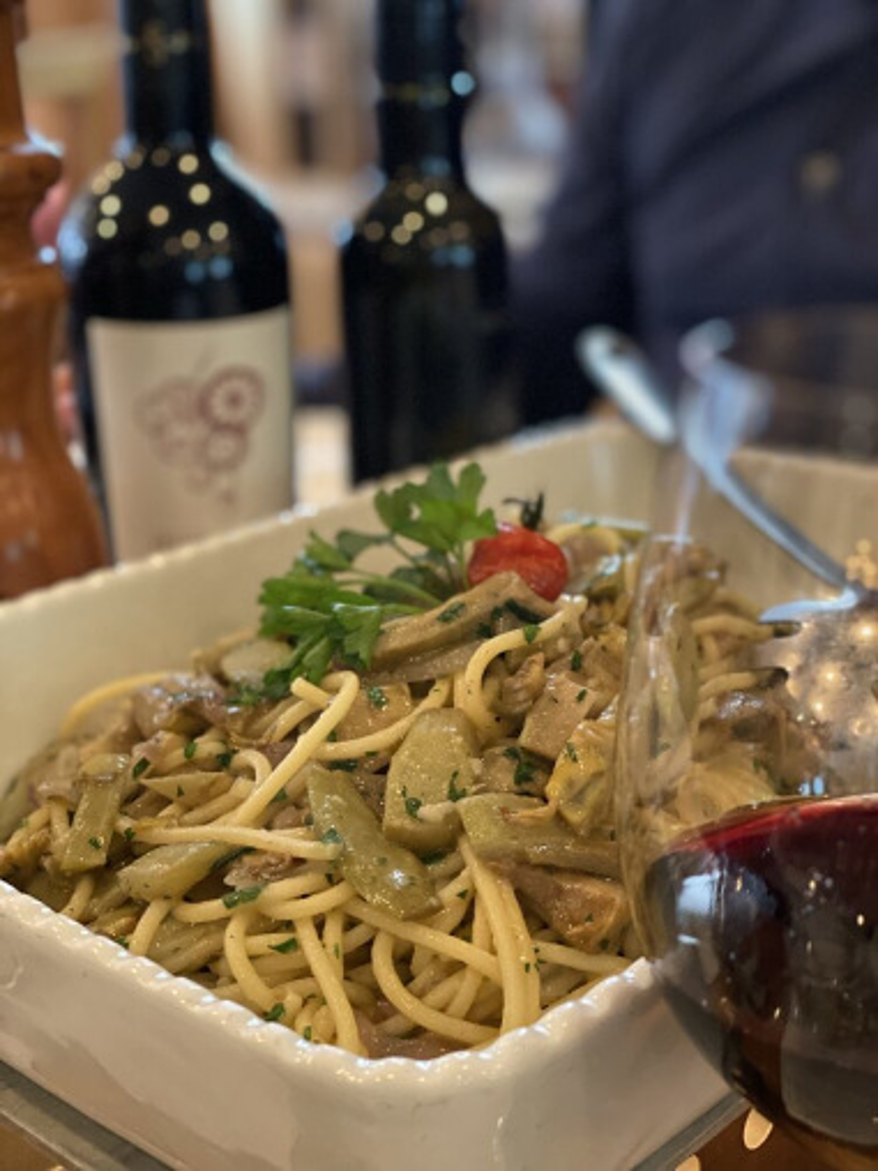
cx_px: 439
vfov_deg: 36.8
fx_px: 1759
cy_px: 586
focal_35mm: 52
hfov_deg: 28.0
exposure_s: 1/14
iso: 400
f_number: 2
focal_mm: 6
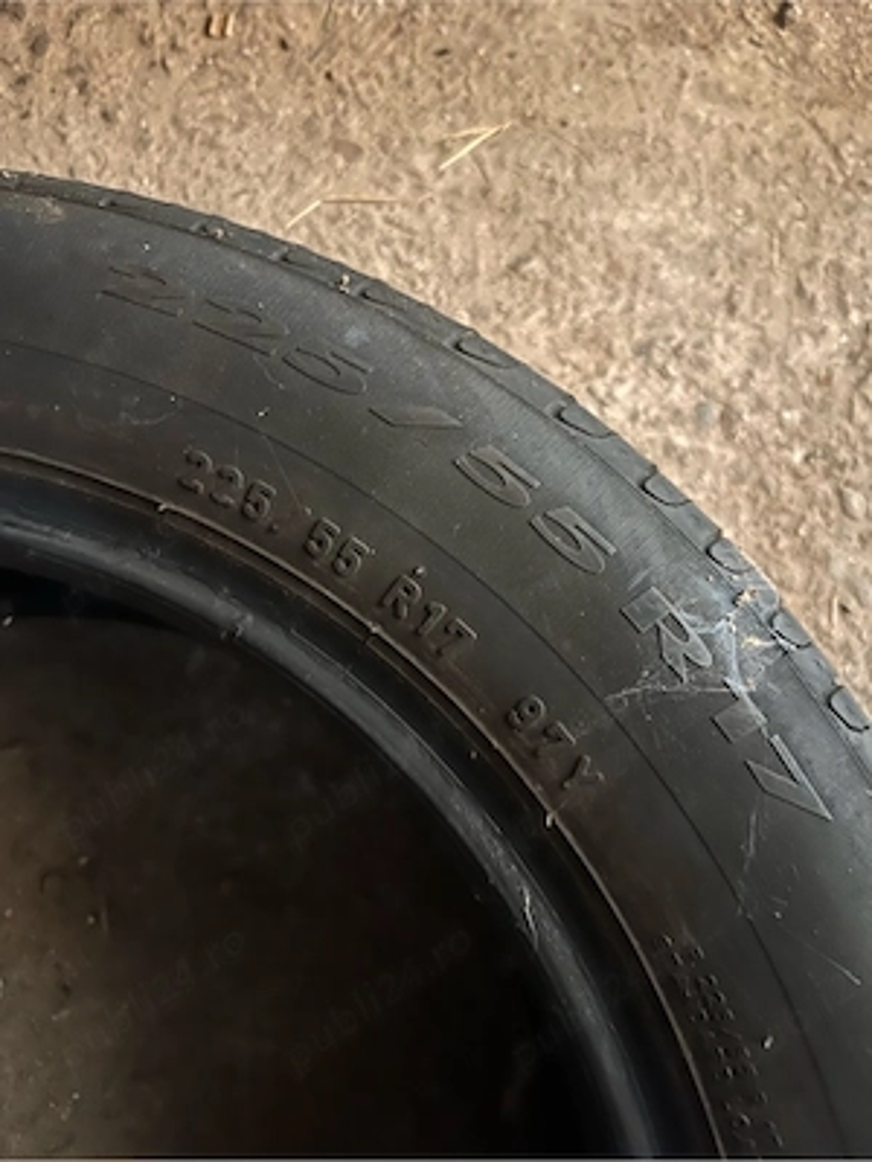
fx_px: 873
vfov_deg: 67.3
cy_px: 581
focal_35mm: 26
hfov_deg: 53.1
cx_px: 436
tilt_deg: -79.9
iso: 1000
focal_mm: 5.7
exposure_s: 1/21
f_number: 1.5
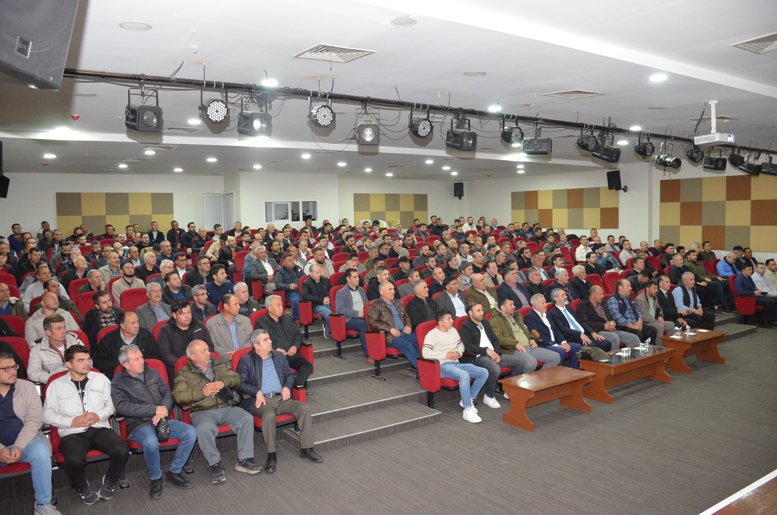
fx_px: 582
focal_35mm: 27
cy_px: 258
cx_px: 388
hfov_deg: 67.5
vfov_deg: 47.7
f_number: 4
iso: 3200
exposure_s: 1/60
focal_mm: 18
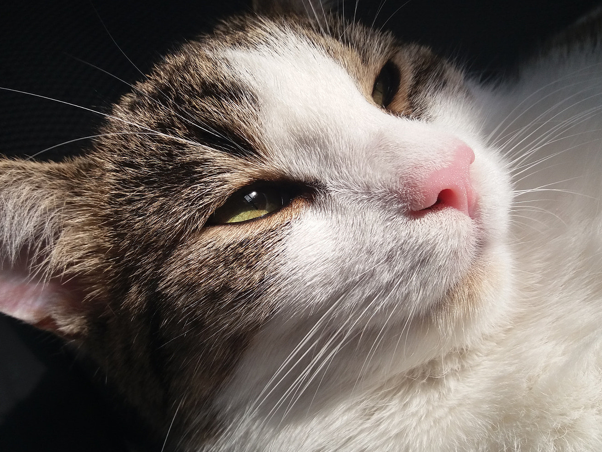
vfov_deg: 41.7
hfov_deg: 53.9
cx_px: 276
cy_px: 258
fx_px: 591
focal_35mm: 34
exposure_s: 1/518
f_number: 1.9
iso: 64
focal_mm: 3.7
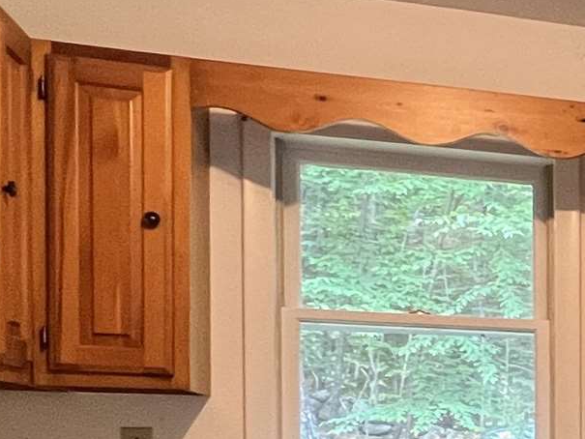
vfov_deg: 21.0
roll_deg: +0.0
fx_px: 1116
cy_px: 505
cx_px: 918
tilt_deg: -2.0
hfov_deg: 22.8
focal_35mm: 66
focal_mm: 1.57
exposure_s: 1/60
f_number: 1.8
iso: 400
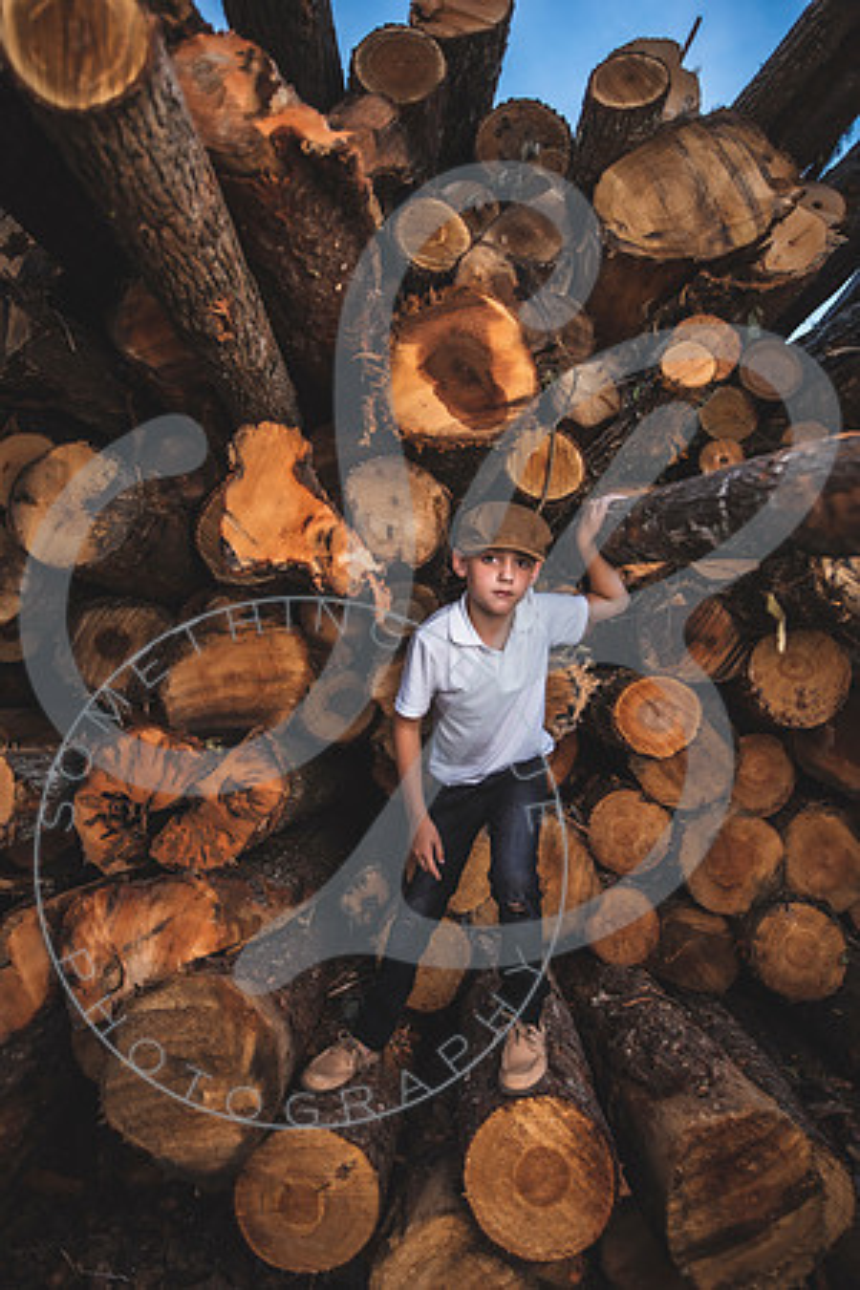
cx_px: 430
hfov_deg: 61.9
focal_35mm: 20
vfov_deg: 84.0
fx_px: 717
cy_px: 645
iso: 100
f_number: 2.8
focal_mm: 20
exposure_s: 1/250
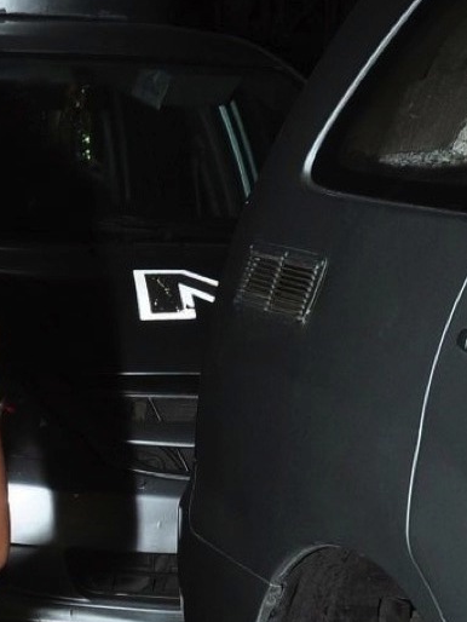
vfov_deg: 11.2
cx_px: -231
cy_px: 799
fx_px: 3091
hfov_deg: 8.5
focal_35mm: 172
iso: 500
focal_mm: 34
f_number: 10
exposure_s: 1/125
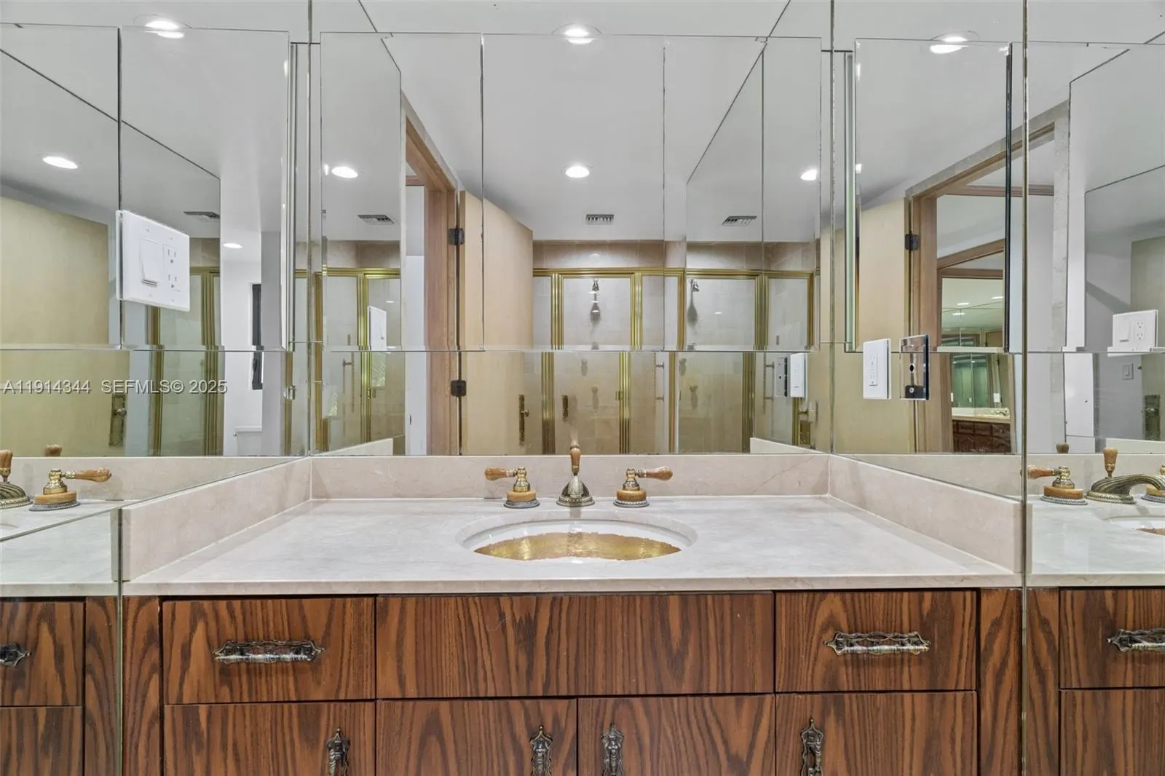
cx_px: 582
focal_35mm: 16
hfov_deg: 96.7
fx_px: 518
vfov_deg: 73.7
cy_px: 388
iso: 320
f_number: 8
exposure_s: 1/1.25
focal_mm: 16
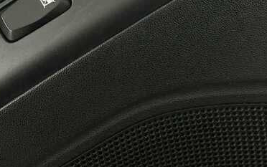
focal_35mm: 123
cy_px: -23
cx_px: 14
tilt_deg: -24.4
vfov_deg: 10.5
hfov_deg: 16.7
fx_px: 896
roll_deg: -0.7
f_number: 1.78
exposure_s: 1/33
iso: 200
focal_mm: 6.86
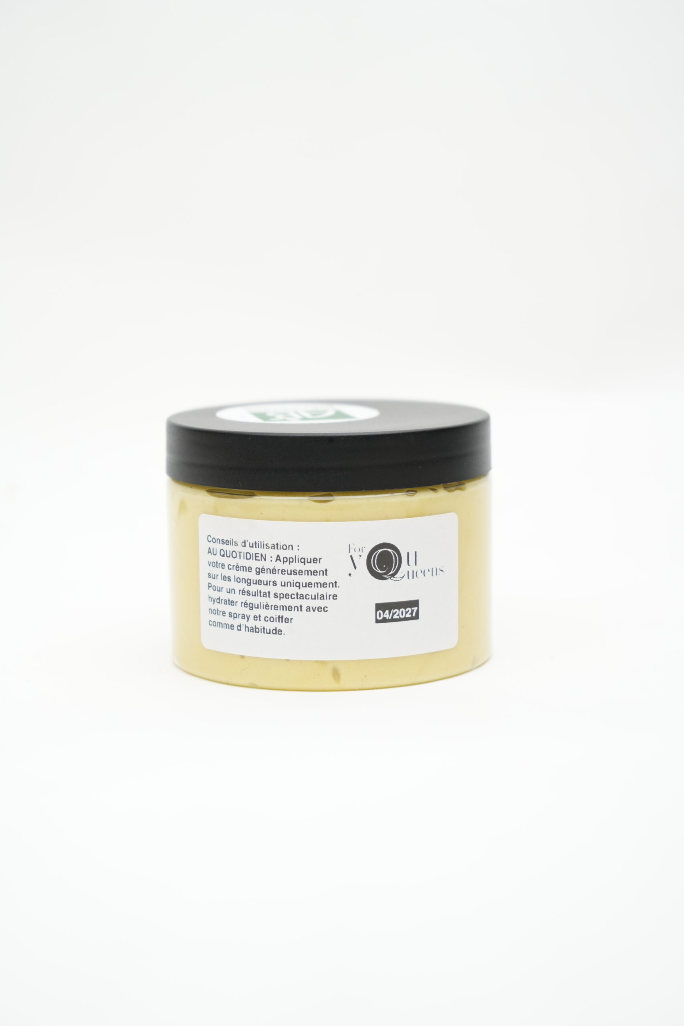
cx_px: 342
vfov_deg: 28.8
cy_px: 513
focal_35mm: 70
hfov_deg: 19.5
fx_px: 1995
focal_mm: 70
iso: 1000
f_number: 5.6
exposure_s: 1/250
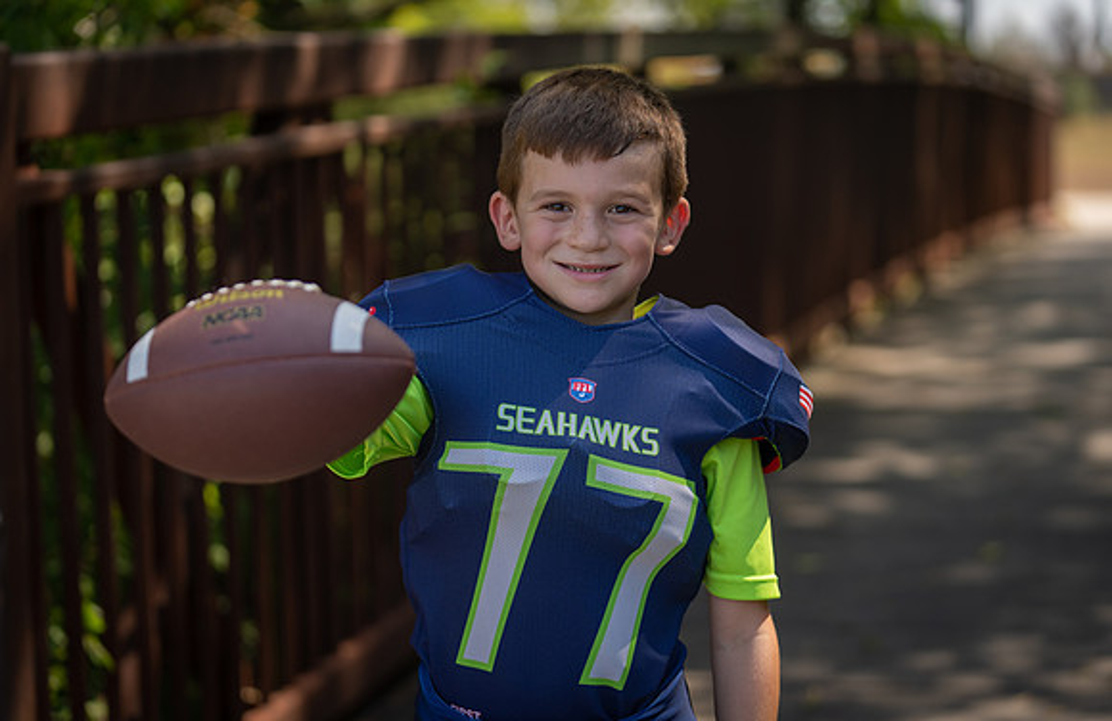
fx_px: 2642
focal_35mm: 86
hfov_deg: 23.8
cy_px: 382
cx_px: 573
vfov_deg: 15.5
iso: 100
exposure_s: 1/400
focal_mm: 83
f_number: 2.8
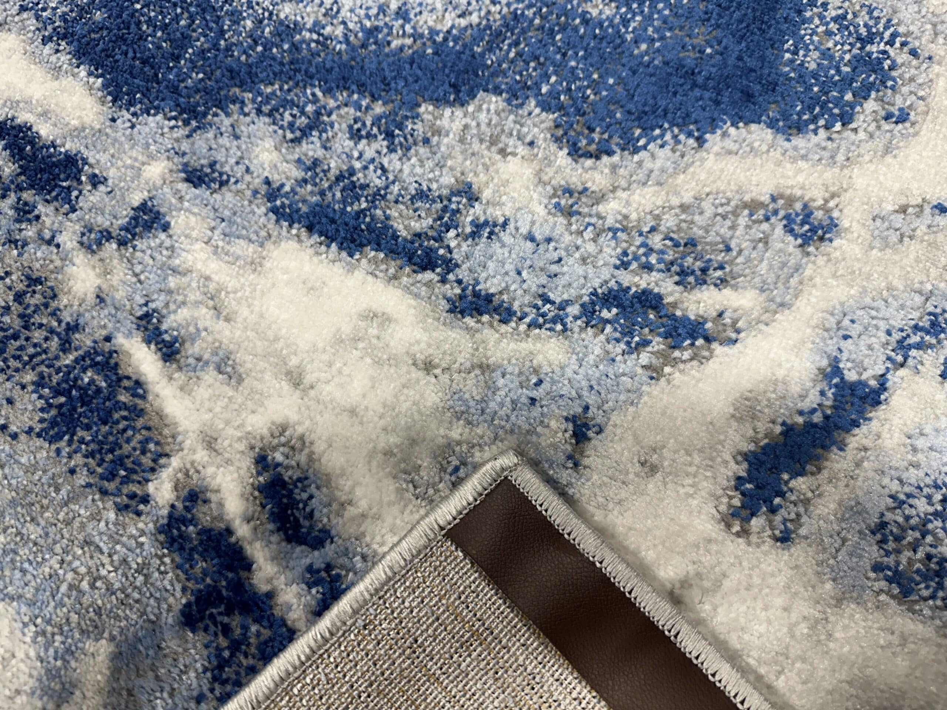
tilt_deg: -70.2
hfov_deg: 71.6
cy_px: 355
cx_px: 474
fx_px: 657
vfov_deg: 56.8
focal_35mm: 24
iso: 80
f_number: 1.78
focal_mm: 6.86
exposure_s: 1/120
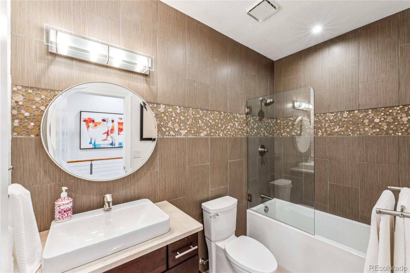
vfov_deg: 78.8
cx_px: 205
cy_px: 136
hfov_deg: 101.9
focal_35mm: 15
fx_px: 166
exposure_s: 4
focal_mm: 14.6
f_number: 22
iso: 100
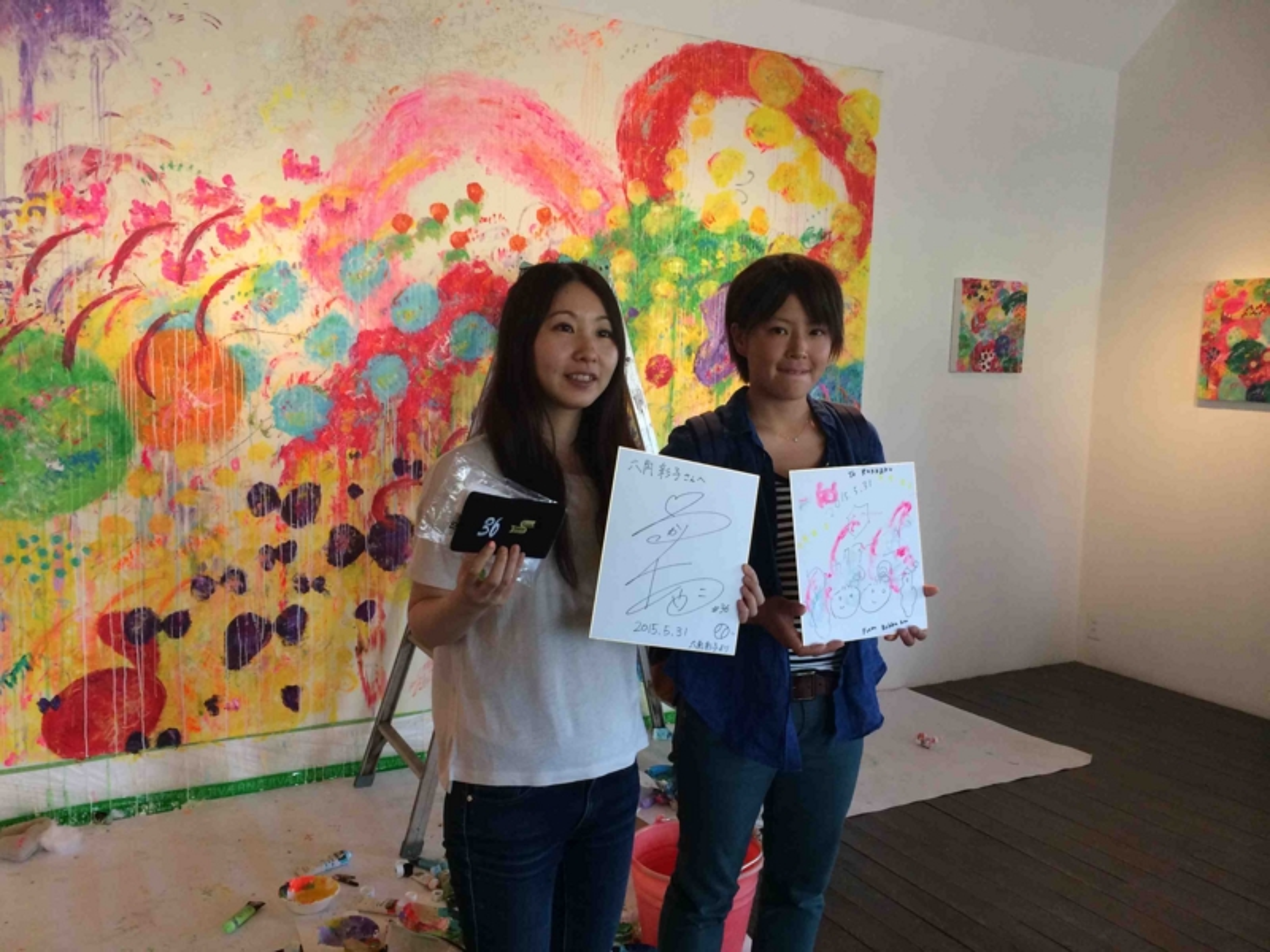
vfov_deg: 46.8
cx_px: 635
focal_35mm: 30
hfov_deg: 60.0
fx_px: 1101
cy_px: 476
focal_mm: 4.12
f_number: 2.2
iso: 64
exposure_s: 1/30
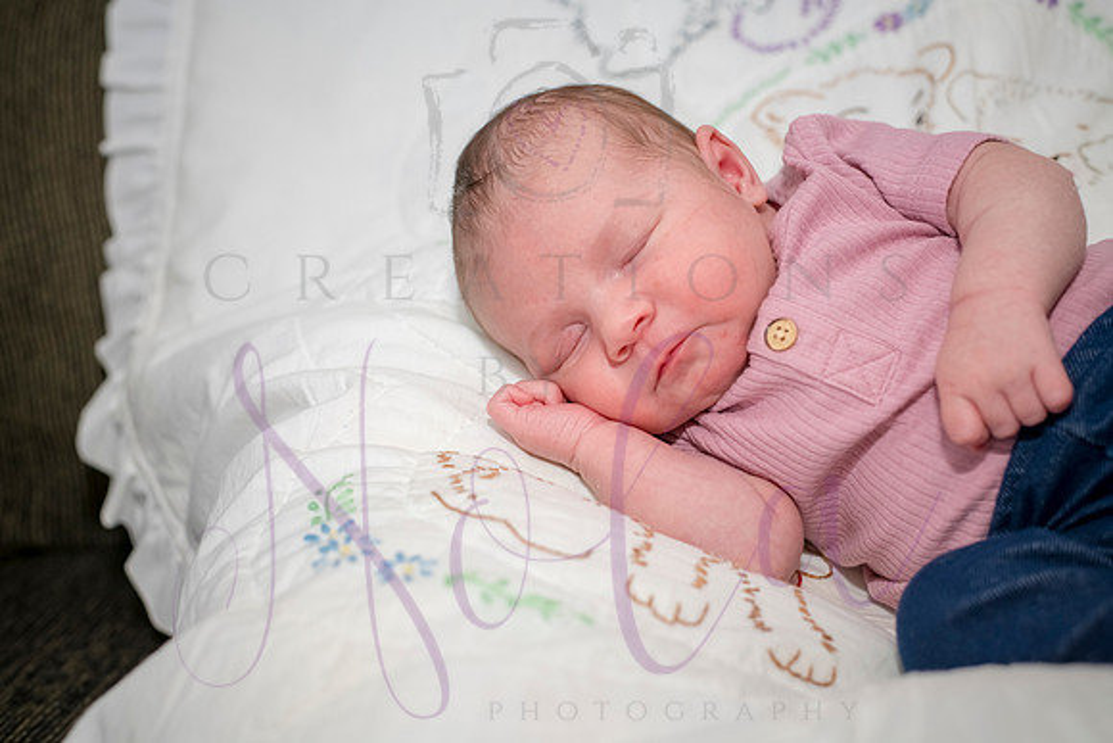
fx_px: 1546
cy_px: 372
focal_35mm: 50
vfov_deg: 27.0
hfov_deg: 39.6
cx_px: 556
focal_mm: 50
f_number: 4
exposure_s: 1/250
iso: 800
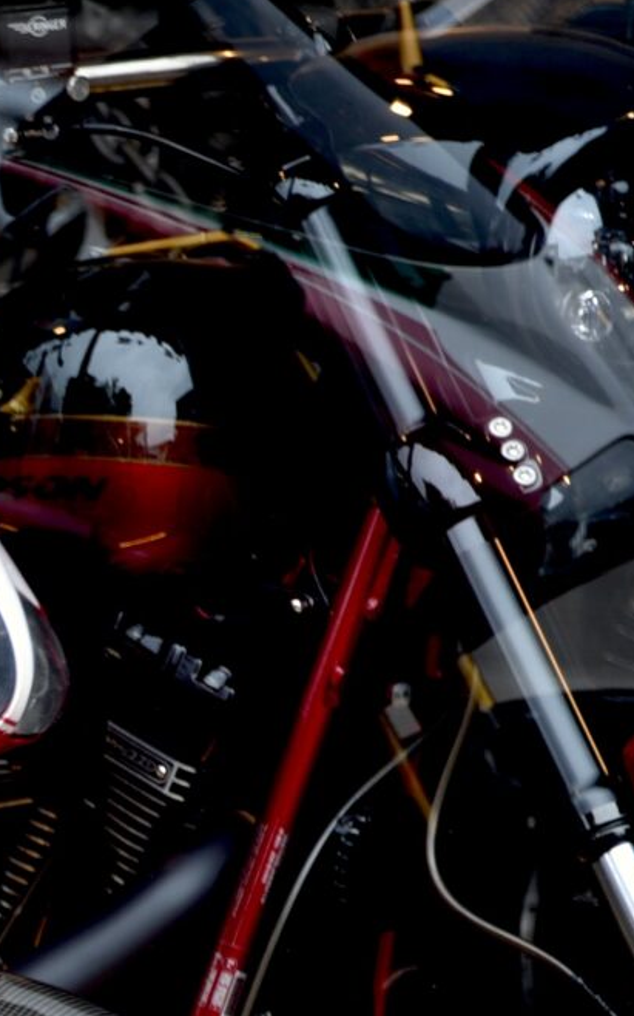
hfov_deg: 4.9
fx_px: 7136
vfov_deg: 8.1
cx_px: -1231
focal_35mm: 258
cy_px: 980
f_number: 2.8
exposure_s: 1/40
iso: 100
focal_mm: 65
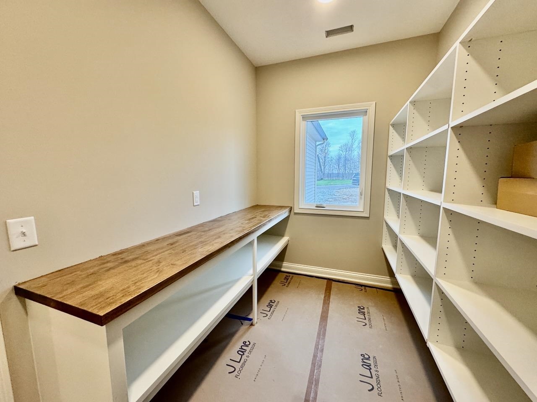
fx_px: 217
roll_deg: +0.6
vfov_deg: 85.7
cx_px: 268
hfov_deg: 102.1
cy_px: 201
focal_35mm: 14
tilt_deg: -7.2
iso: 200
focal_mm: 2.22
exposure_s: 1/120
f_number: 2.2
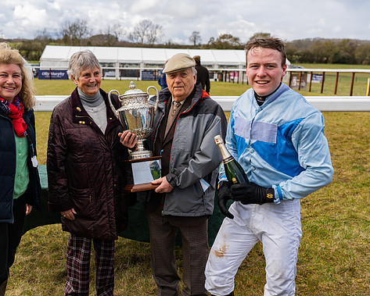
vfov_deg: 32.8
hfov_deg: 40.2
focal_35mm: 46
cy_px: 150
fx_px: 504
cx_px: 157
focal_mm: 40
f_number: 5
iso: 50
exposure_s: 1/250
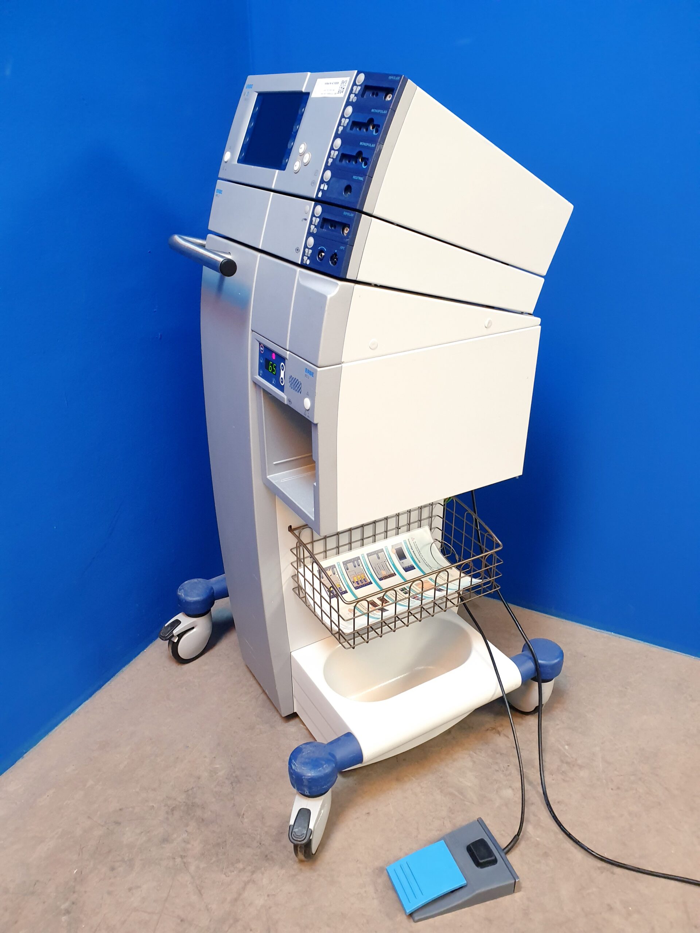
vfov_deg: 67.3
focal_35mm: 26
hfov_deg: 53.1
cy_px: 466
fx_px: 701
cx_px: 350
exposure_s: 1/33
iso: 250
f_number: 2.4
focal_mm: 4.3
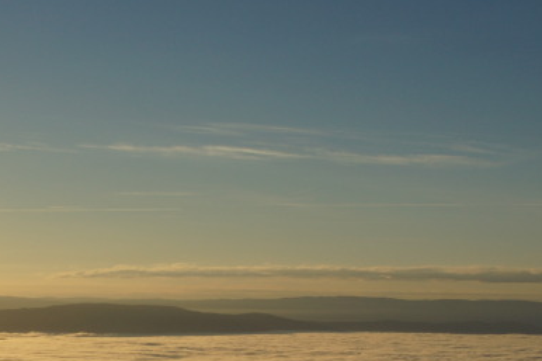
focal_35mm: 87
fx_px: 1309
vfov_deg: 15.5
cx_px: 108
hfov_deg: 23.1
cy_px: 328
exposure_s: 1/1600
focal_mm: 28
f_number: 8
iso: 200
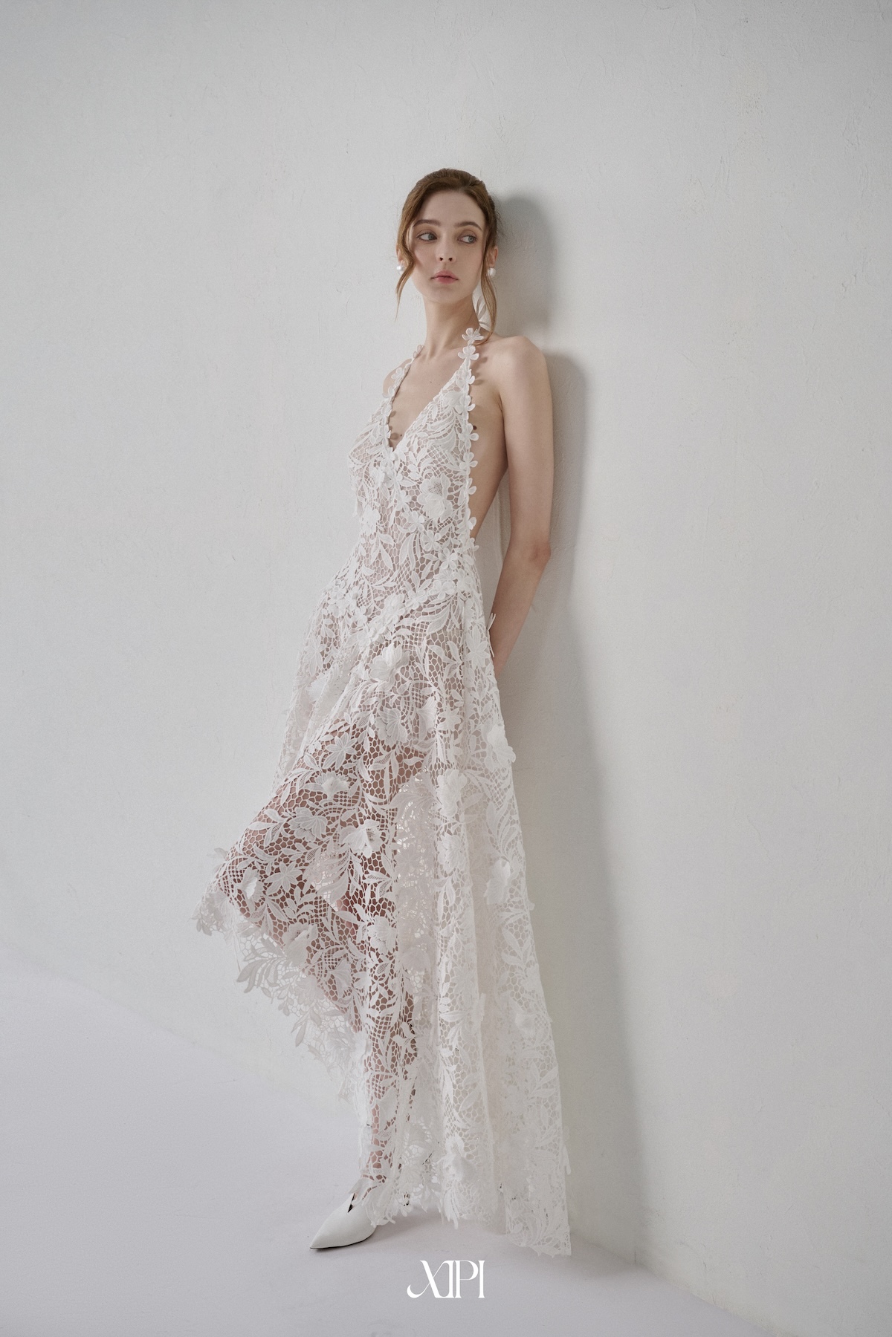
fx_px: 1449
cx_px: 446
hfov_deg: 34.2
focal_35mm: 39
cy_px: 668
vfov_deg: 49.6
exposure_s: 1/160
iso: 320
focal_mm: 39
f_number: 5
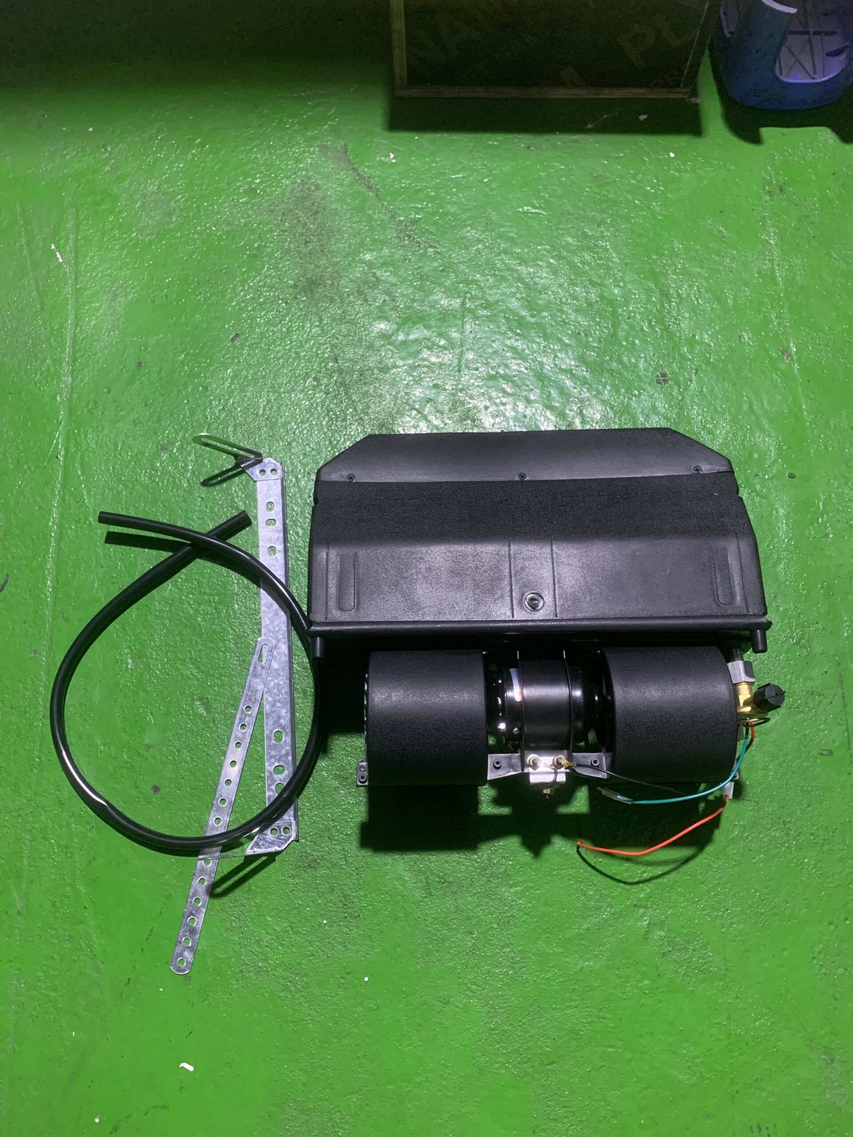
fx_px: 854
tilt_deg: -74.7
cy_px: 568
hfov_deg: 53.1
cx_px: 426
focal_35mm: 26
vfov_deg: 67.3
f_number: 1.8
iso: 400
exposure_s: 1/40
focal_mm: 4.25
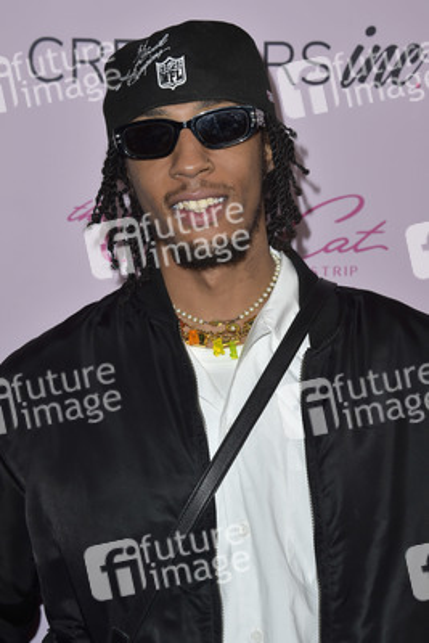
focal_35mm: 92
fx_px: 1643
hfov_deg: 14.9
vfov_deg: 22.1
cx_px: 214
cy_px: 322
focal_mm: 92
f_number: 7.1
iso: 200
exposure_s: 1/250
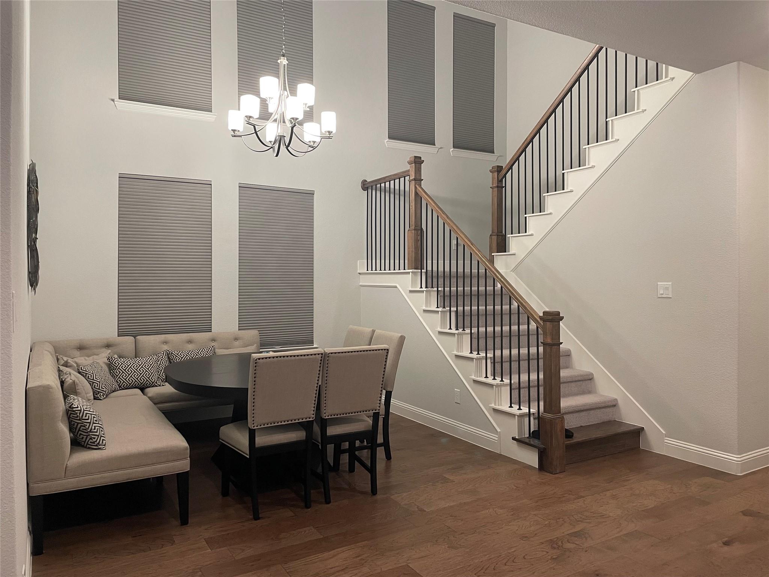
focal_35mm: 26
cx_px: 384
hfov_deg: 67.3
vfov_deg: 53.1
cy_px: 288
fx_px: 578
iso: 160
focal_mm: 4.2
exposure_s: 1/60
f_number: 1.6
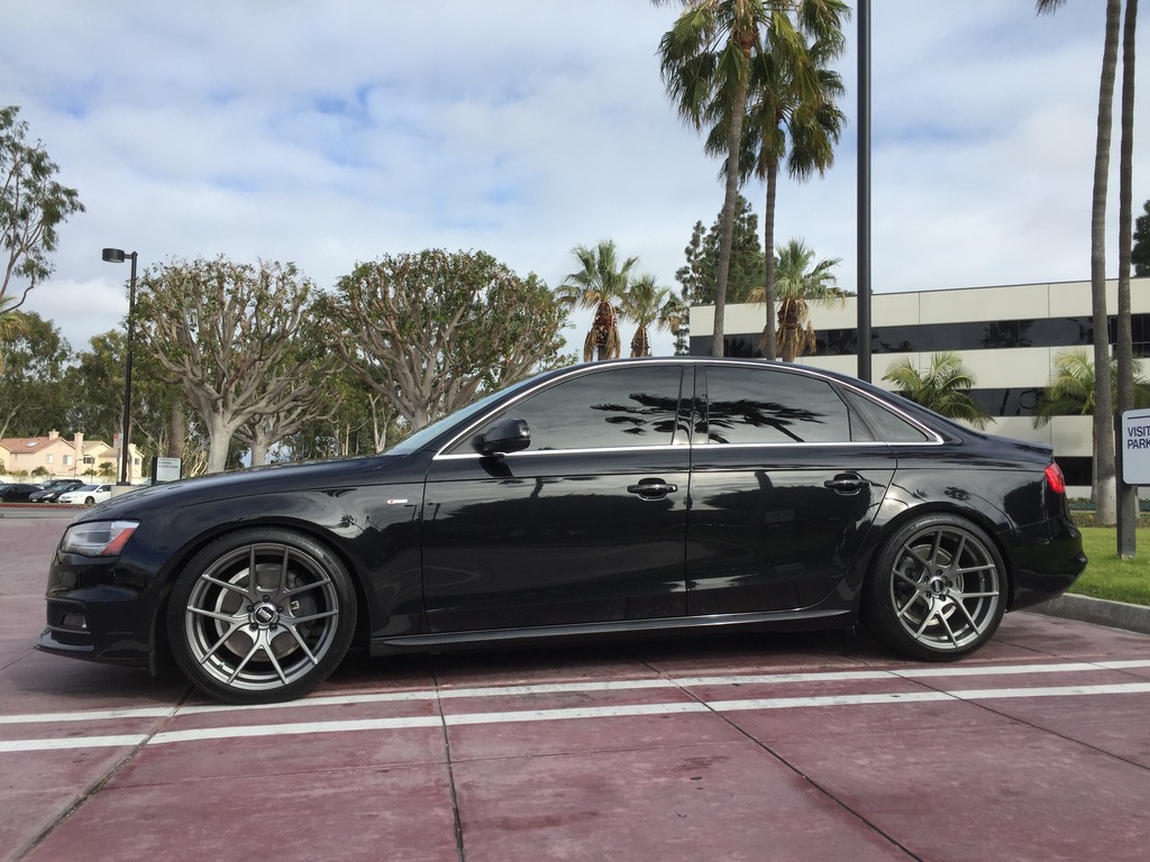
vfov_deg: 48.2
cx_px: 575
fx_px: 963
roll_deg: -1.1
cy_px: 431
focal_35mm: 29
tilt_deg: +3.6
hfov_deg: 61.7
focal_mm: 4.15
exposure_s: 1/1647
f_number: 2.2
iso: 32
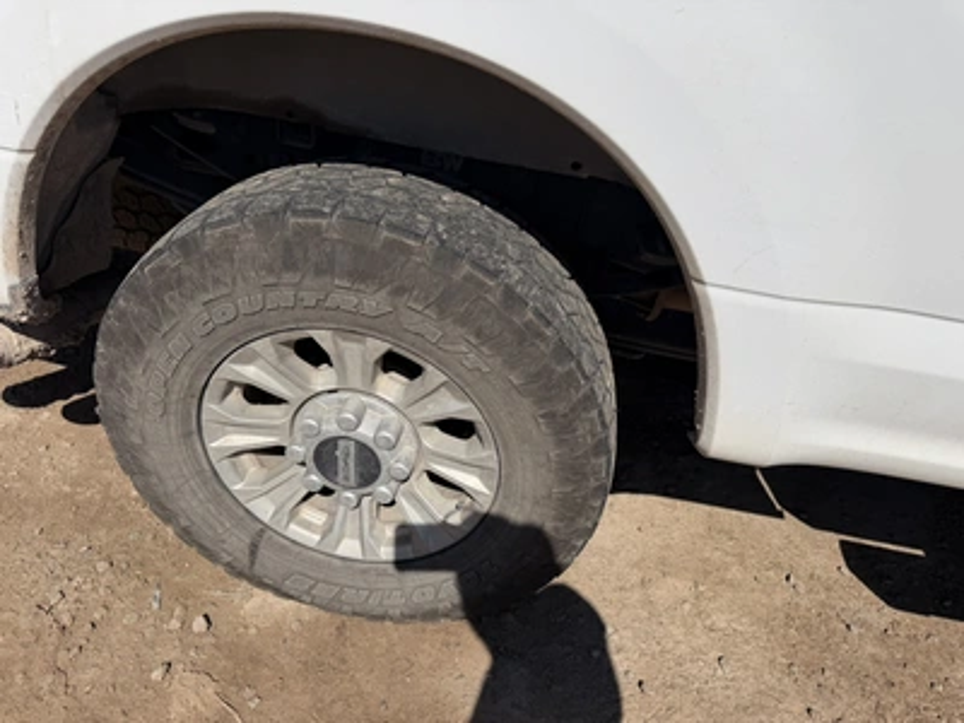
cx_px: 482
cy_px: 362
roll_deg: -12.7
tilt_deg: -36.7
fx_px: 668
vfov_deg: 56.8
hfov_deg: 71.6
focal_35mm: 24
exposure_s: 1/11905
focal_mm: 6.76
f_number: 1.78
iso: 100
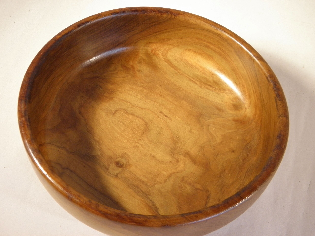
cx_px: 158
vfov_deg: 32.9
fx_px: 400
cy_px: 118
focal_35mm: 44
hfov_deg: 42.9
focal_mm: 7.9
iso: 200
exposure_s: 1/30
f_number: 3.9
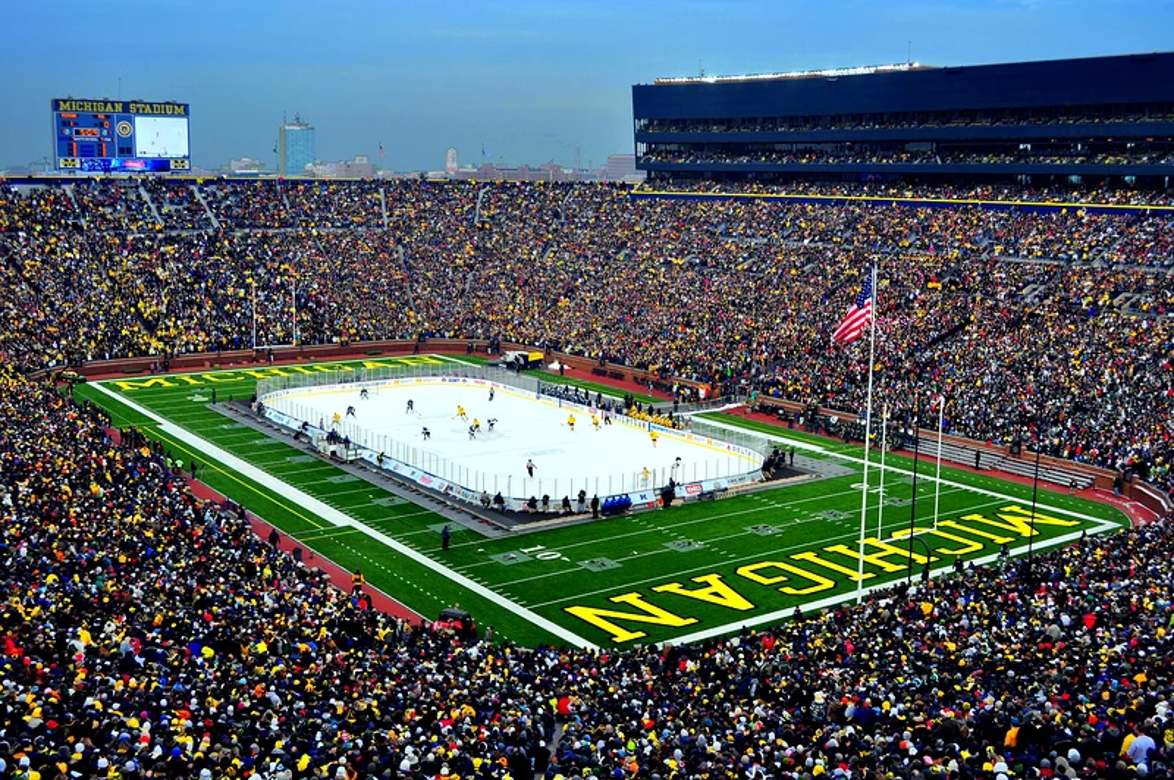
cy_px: 390
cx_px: 587
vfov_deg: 36.8
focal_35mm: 36
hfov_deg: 53.2
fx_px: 1172
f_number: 7.1
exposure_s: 1/200
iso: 200
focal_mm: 24
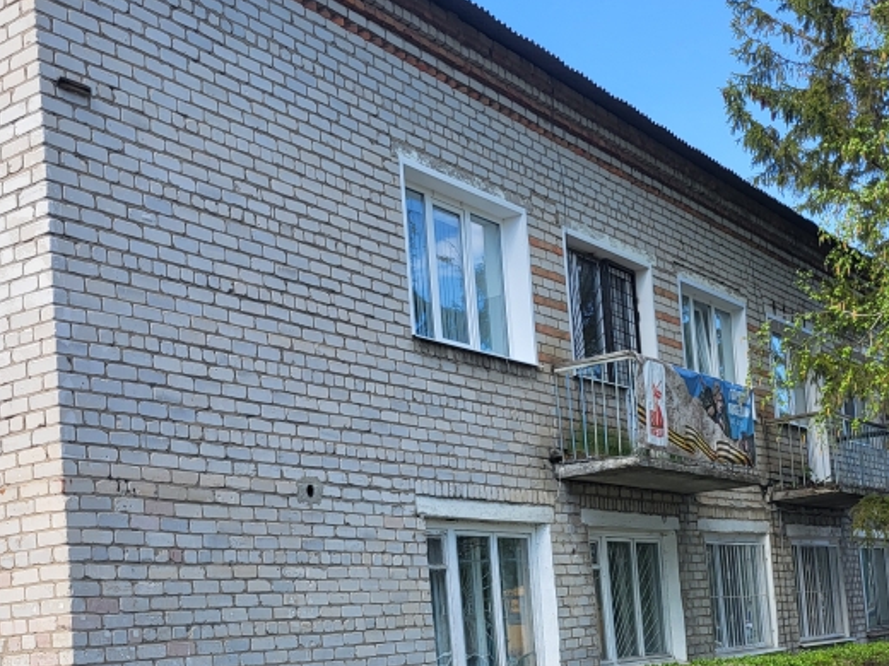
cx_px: 262
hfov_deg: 37.6
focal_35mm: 50
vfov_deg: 28.1
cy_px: 587
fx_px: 1284
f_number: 1.8
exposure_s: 1/914
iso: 40
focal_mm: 5.4
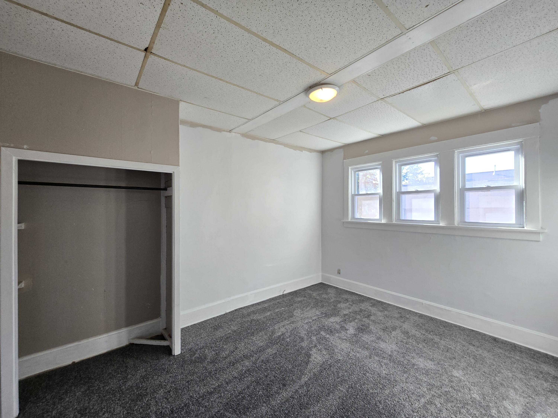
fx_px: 210
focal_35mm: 13
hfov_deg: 106.2
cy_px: 209
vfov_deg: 89.9
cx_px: 279
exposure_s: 1/60
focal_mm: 2.2
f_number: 2.2
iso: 80
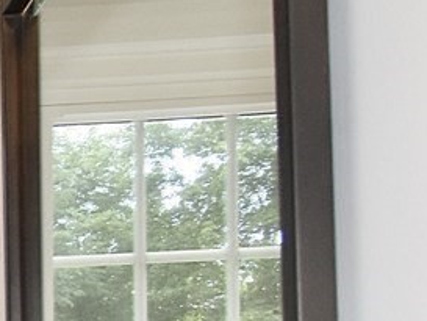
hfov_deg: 13.7
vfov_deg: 12.8
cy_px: 516
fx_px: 1333
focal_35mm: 108
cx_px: -568
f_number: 5.6
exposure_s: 1/125
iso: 500
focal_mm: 10
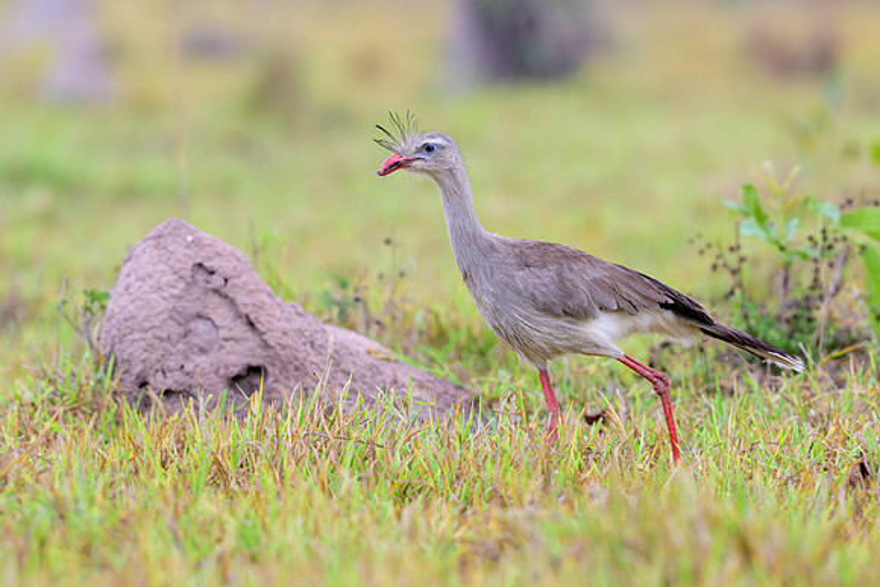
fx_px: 14121
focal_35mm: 578
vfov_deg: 2.4
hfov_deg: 3.6
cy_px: 174
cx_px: 441
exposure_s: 1/1250
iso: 2500
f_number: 5
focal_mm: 400
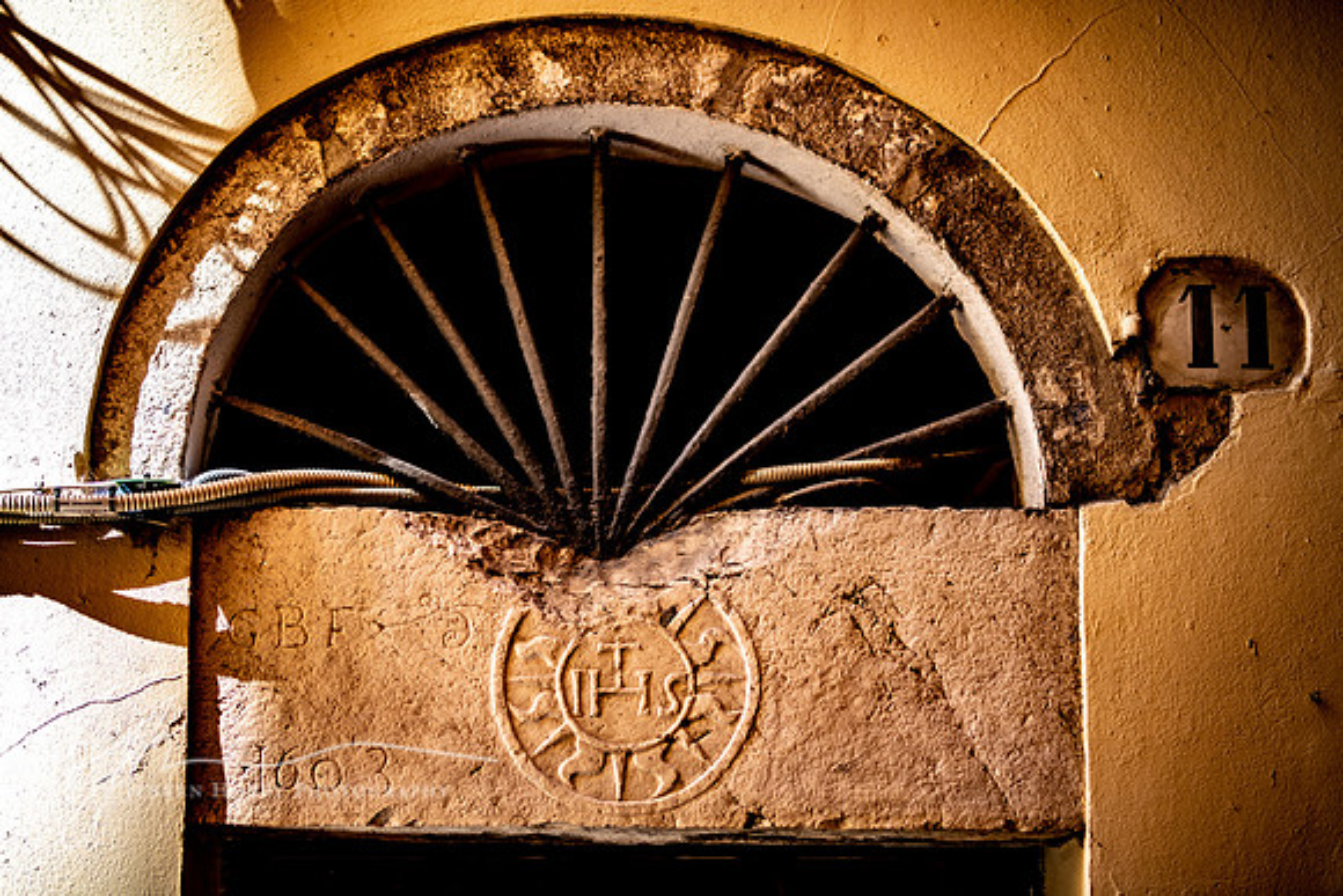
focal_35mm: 85
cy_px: 448
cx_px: 672
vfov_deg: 16.1
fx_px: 3172
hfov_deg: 23.9
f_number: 1.4
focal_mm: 85
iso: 100
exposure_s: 1/250
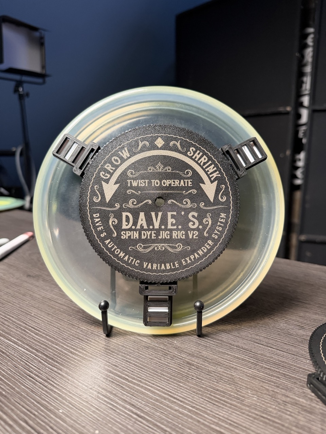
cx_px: 163
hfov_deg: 56.8
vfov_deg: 71.6
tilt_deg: -11.3
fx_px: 301
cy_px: 217
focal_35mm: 24
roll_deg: -0.2
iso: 500
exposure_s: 1/60
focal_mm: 6.76
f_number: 1.78
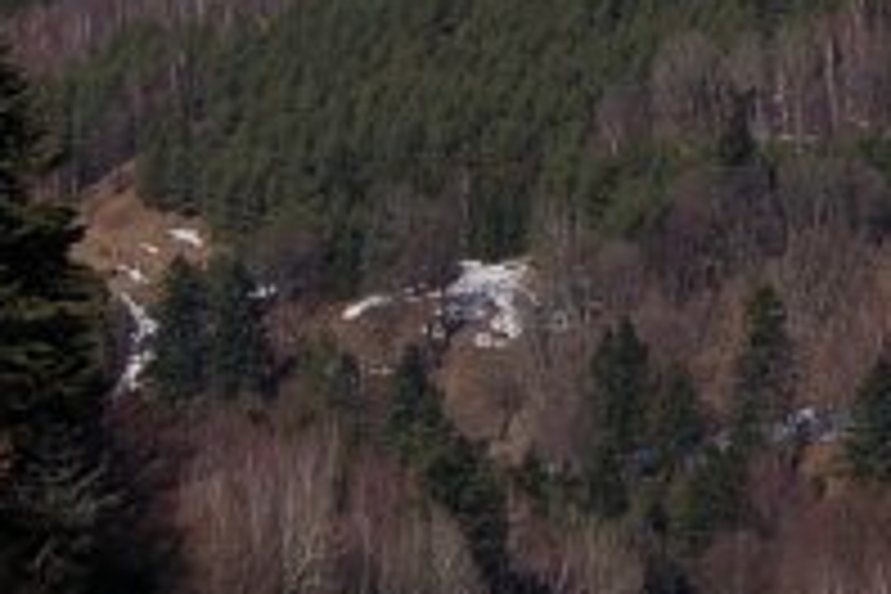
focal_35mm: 188
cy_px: -230
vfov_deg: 7.2
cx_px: 999
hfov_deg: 10.8
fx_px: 4653
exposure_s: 1/640
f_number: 9
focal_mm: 31
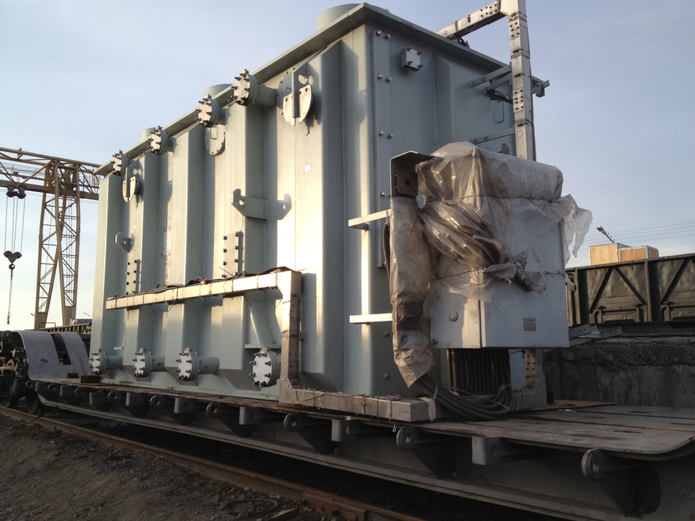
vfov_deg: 40.7
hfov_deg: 52.6
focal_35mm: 35
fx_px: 703
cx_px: 348
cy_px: 260
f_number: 2.4
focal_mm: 4.28
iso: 50
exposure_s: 1/502
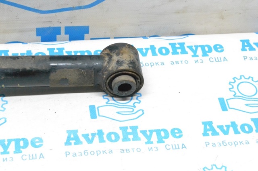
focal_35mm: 82
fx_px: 591
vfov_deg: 16.5
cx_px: 129
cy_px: 86
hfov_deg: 24.6
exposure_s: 1/160
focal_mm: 55
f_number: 9
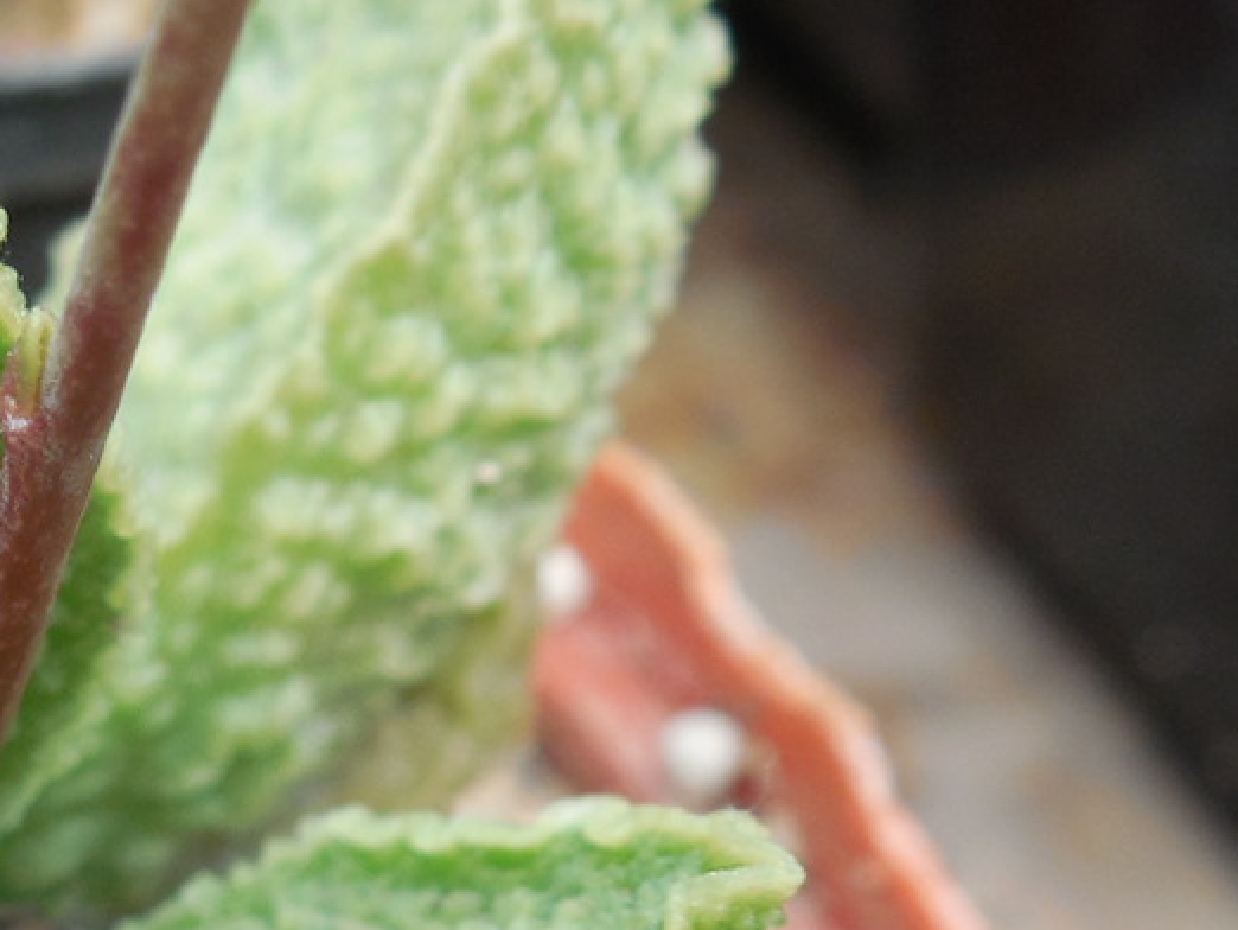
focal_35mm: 95
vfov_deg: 15.5
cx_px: -95
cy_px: 747
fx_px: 3399
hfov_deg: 19.8
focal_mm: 5.6
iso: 125
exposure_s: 1/160
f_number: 3.6
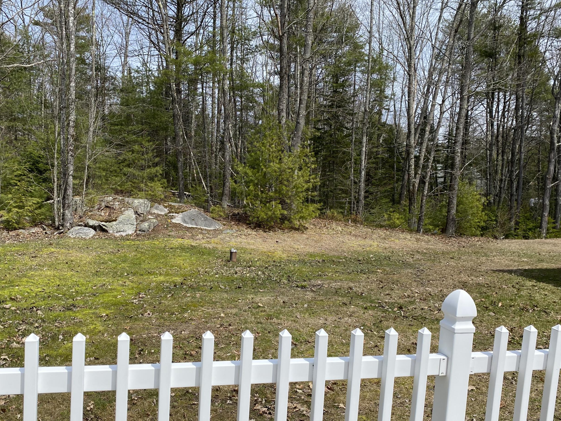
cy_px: 231
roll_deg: -1.2
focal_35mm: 32
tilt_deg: -2.5
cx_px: 266
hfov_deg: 56.8
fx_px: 519
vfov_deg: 44.1
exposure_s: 1/3049
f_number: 1.8
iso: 32
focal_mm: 4.25
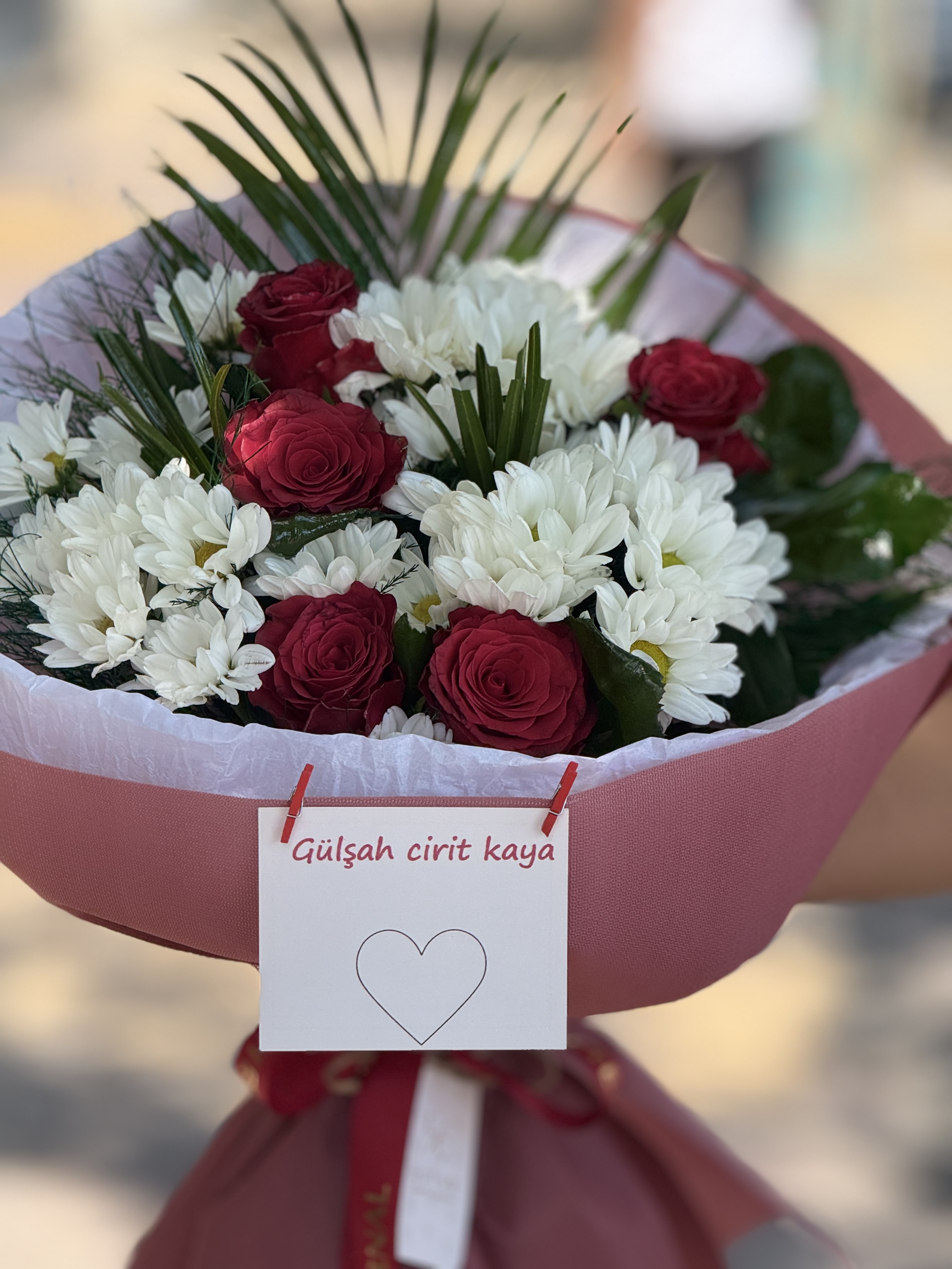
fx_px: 4400
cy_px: 634
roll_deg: -0.3
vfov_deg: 16.4
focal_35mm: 120
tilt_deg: -12.1
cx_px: 476
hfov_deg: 12.3
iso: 64
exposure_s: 1/511
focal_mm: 15.66
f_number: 2.8
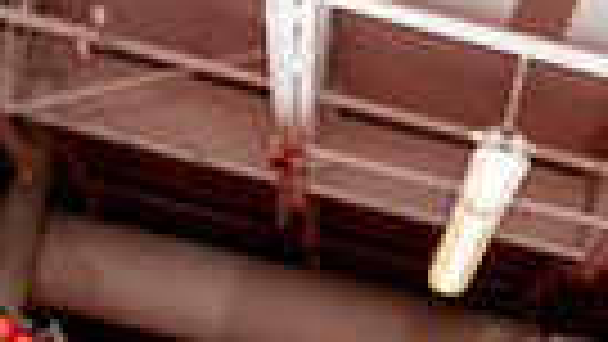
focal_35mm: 115
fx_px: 1854
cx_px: 347
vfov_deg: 9.1
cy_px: 922
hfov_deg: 18.6
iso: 250
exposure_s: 1/250
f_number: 4.5
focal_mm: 33
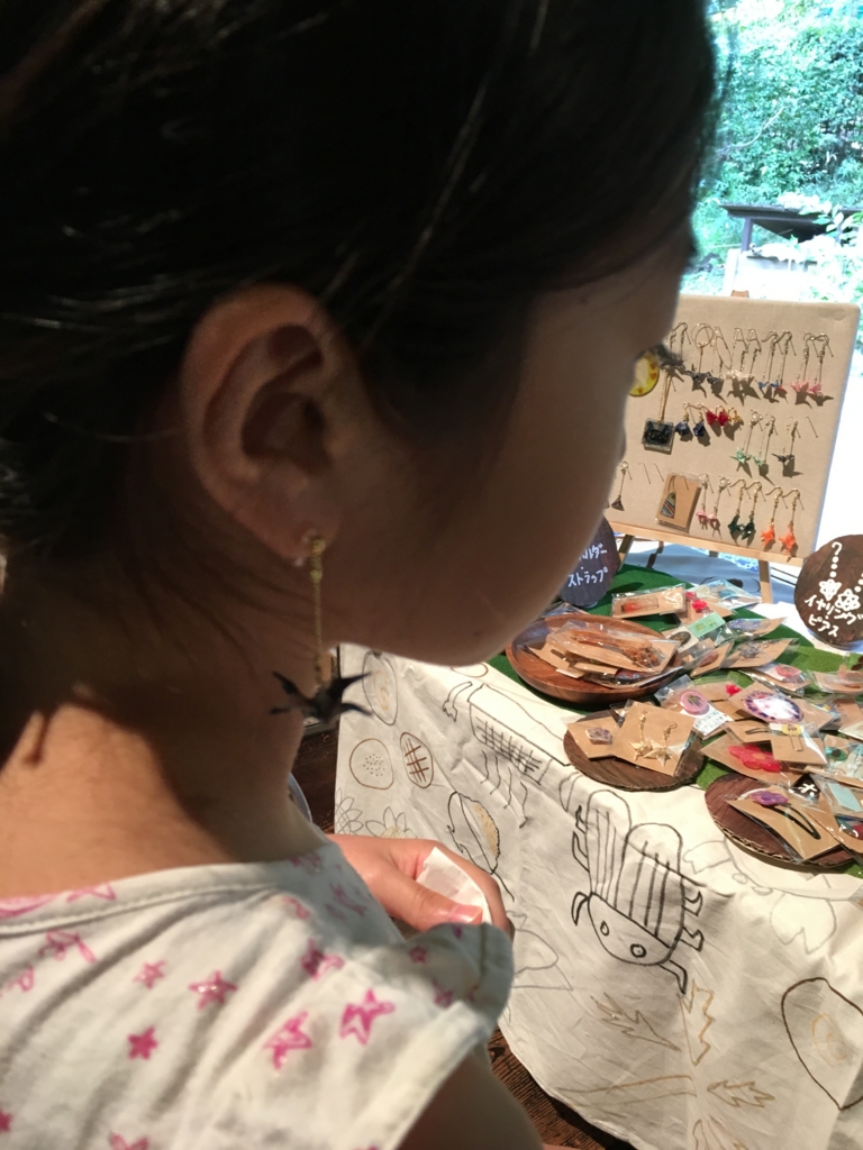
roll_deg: -0.9
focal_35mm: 29
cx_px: 432
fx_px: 964
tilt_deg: -21.5
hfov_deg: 48.2
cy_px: 575
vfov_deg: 61.7
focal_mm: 4.15
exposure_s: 1/30
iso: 100
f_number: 2.2
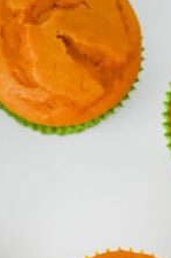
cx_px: 80
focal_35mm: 228
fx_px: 1632
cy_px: 494
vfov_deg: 8.6
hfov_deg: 6.0
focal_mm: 50
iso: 100
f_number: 3.2
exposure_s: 1/160
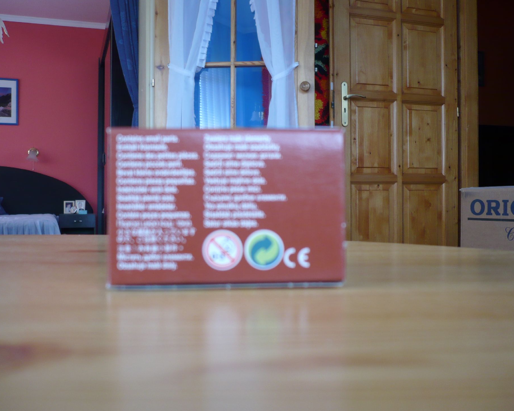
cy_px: 206
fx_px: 563
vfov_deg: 40.1
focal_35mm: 37
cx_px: 257
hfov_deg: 49.1
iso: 100
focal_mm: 5.8
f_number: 2.8
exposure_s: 1/25
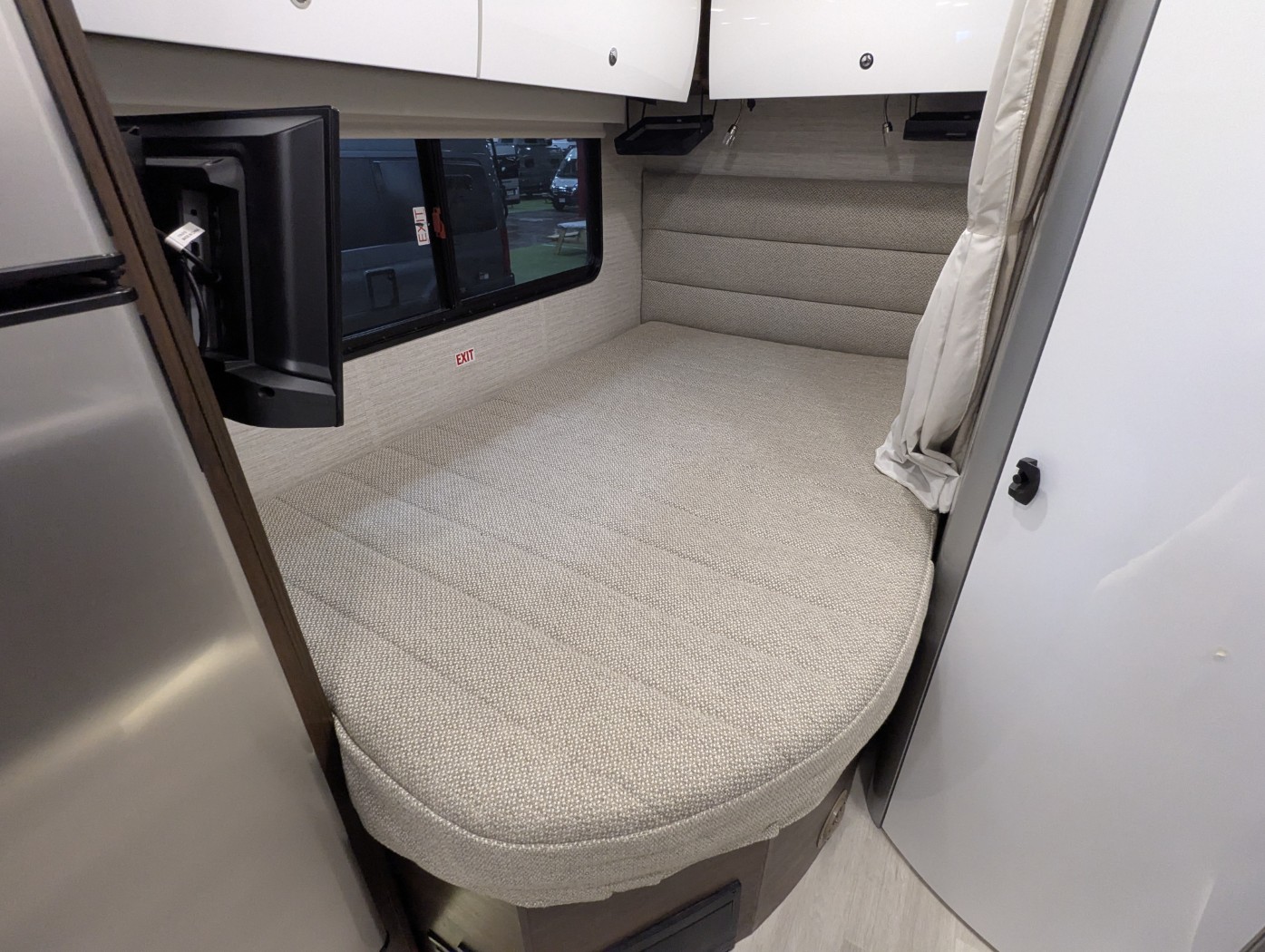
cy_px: 476
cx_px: 632
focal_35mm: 16
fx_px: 585
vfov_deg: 78.2
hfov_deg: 94.4
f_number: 2.2
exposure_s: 1/112
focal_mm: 2.35
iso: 632
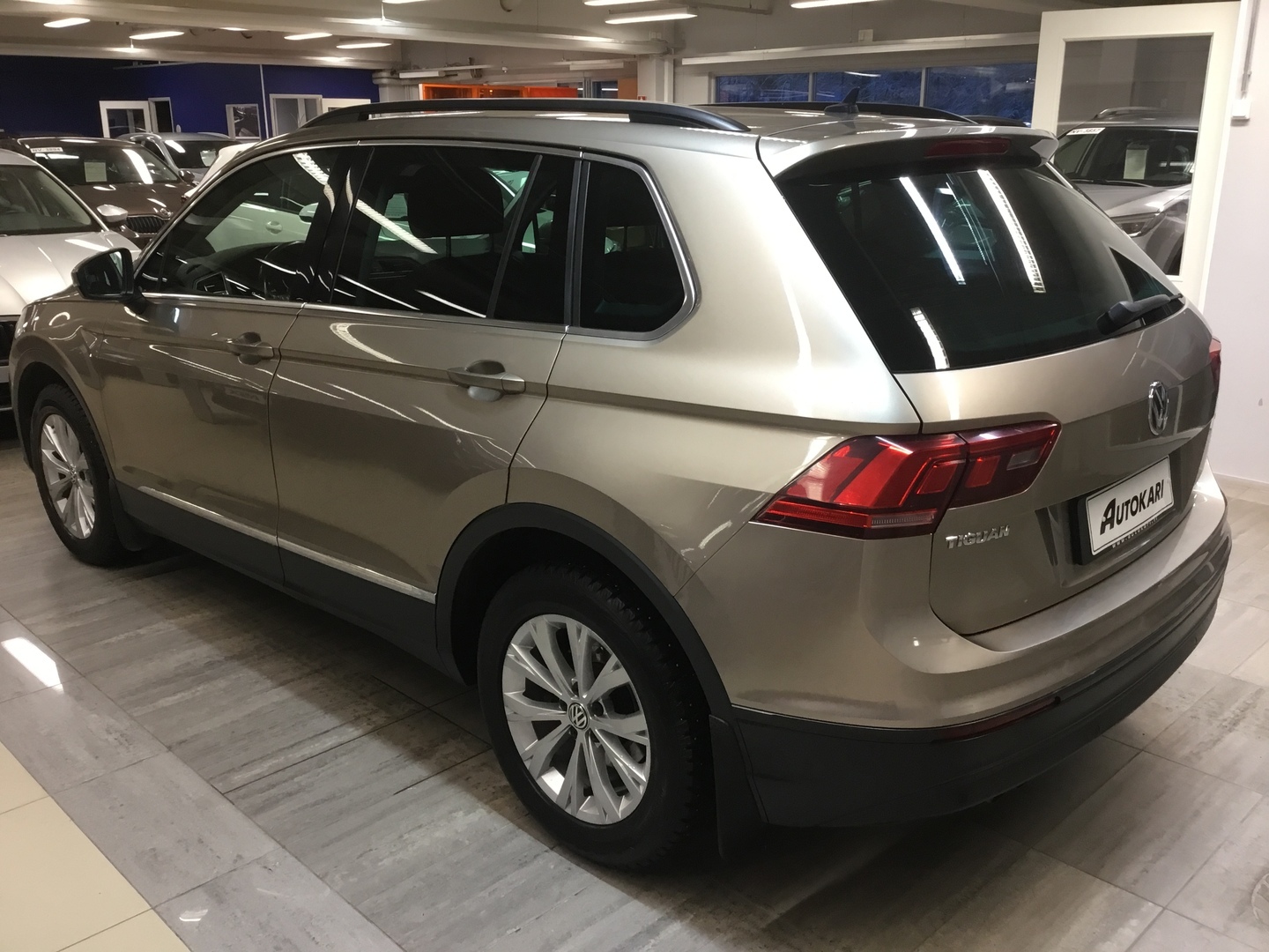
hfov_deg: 58.4
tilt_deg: -17.2
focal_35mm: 31
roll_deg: +1.0
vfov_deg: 45.4
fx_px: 1136
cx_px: 634
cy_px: 476
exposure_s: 1/33
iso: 80
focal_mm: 3.3
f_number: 2.4
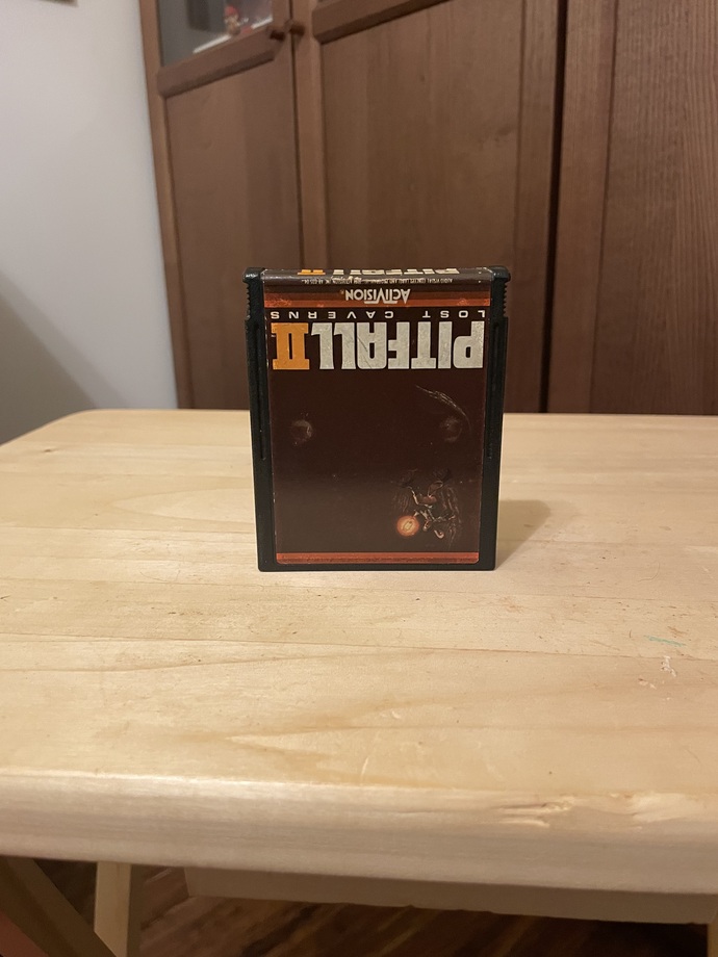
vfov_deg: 67.3
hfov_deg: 53.1
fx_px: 719
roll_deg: +0.7
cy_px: 478
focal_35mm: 26
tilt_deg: -16.5
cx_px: 359
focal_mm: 4.2
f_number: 1.6
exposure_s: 1/60
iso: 320
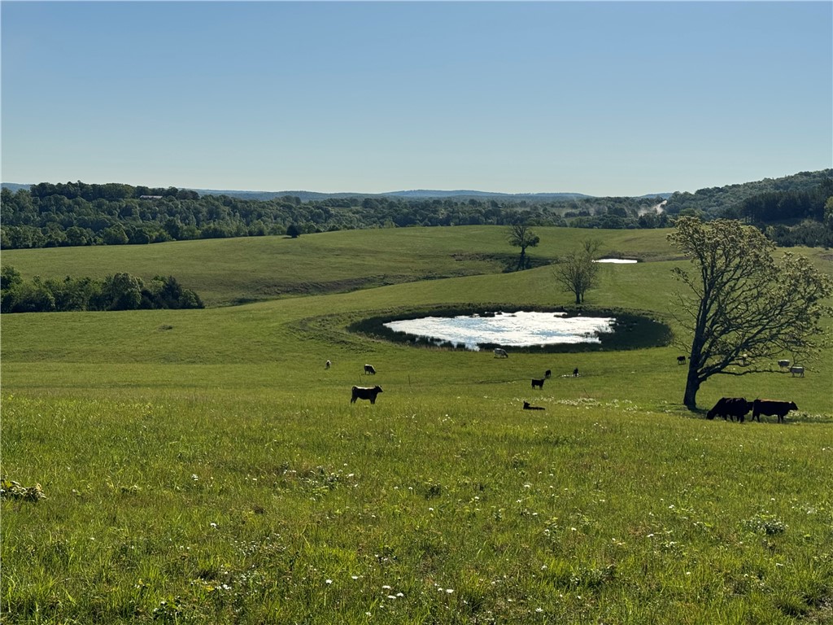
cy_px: 312
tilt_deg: -6.3
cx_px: 416
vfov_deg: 30.3
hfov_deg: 39.7
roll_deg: -0.9
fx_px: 1155
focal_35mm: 48
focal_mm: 6.76
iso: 64
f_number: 1.78
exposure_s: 1/9009
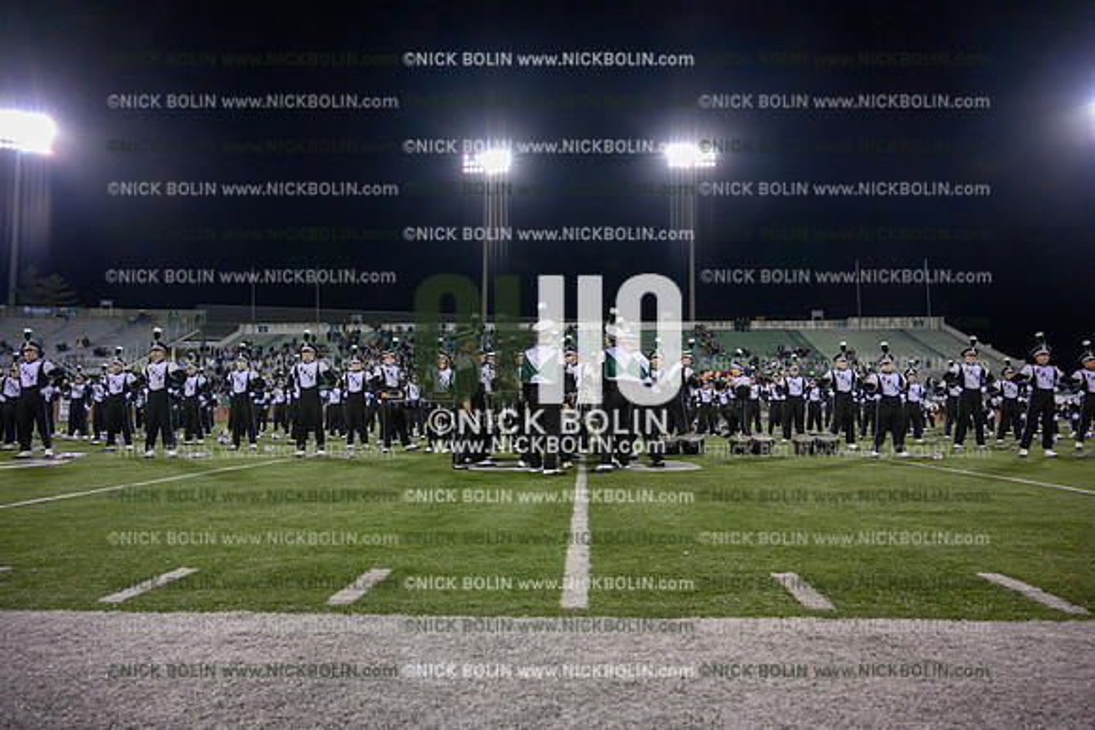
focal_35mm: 24
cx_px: 548
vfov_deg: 53.2
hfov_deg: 73.7
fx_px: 730
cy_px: 365
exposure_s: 1/1000
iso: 5000
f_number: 4
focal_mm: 24
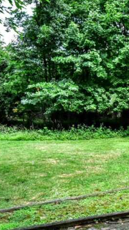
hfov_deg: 25.6
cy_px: 125
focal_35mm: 45
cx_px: 117
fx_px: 274
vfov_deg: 45.4
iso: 6400
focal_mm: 20
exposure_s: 1/1600
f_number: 8
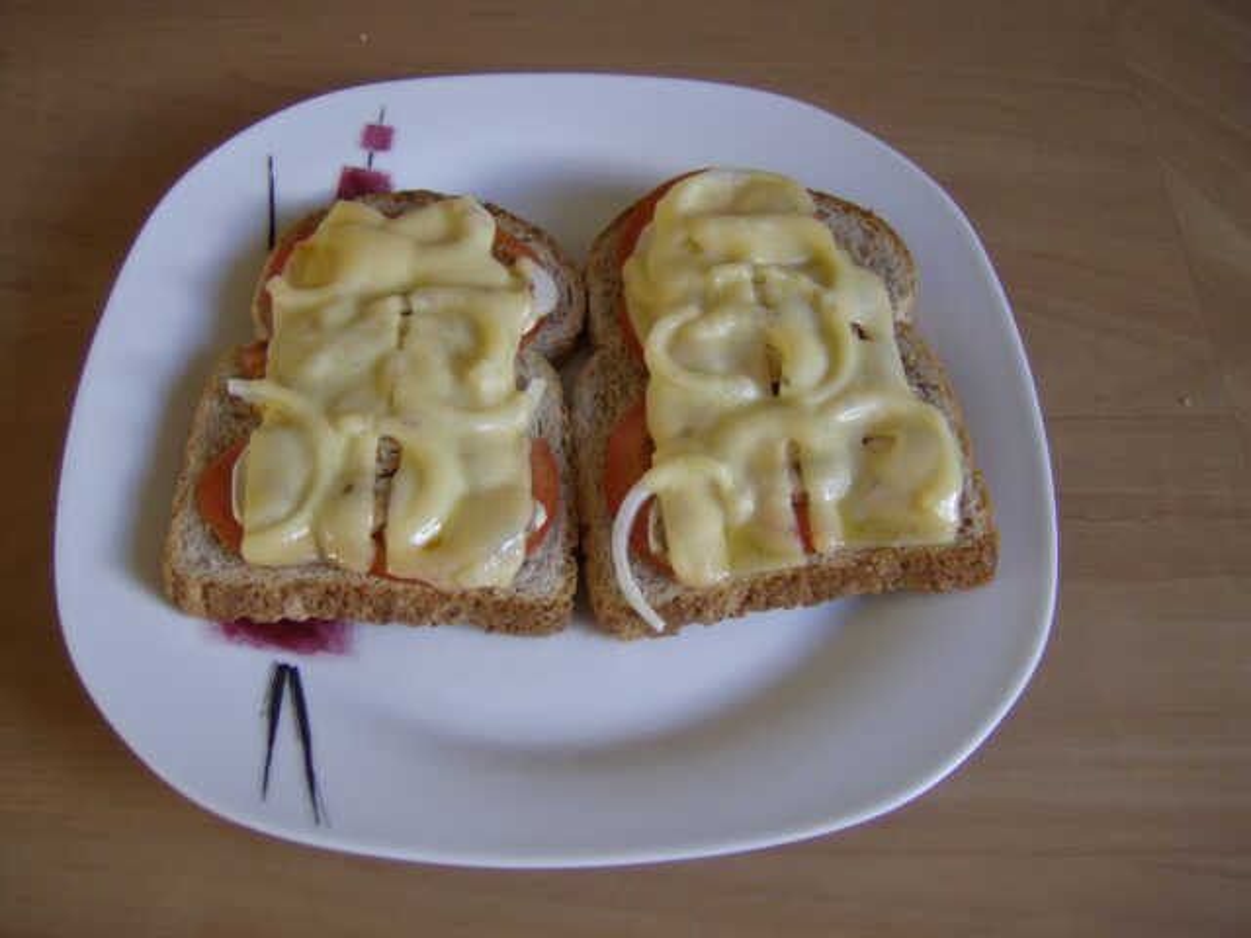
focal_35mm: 36
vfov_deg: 39.7
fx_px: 1301
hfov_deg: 51.4
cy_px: 469
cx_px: 626
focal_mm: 6
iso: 161
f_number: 2.8
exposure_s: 1/64
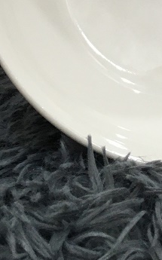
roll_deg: -1.1
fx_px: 757
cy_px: -129
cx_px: 182
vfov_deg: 17.5
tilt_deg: -9.8
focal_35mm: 107
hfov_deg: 12.0
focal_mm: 4.15
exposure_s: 1/33
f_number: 2.2
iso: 50
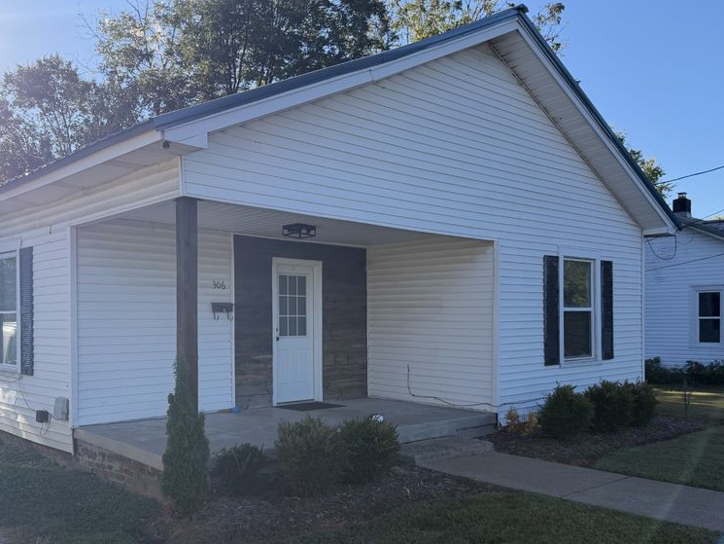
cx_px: 314
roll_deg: +0.6
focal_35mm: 33
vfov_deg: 42.7
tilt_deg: -1.7
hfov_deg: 55.2
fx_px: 690
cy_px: 331
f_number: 1.78
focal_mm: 6.76
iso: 100
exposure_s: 1/3145
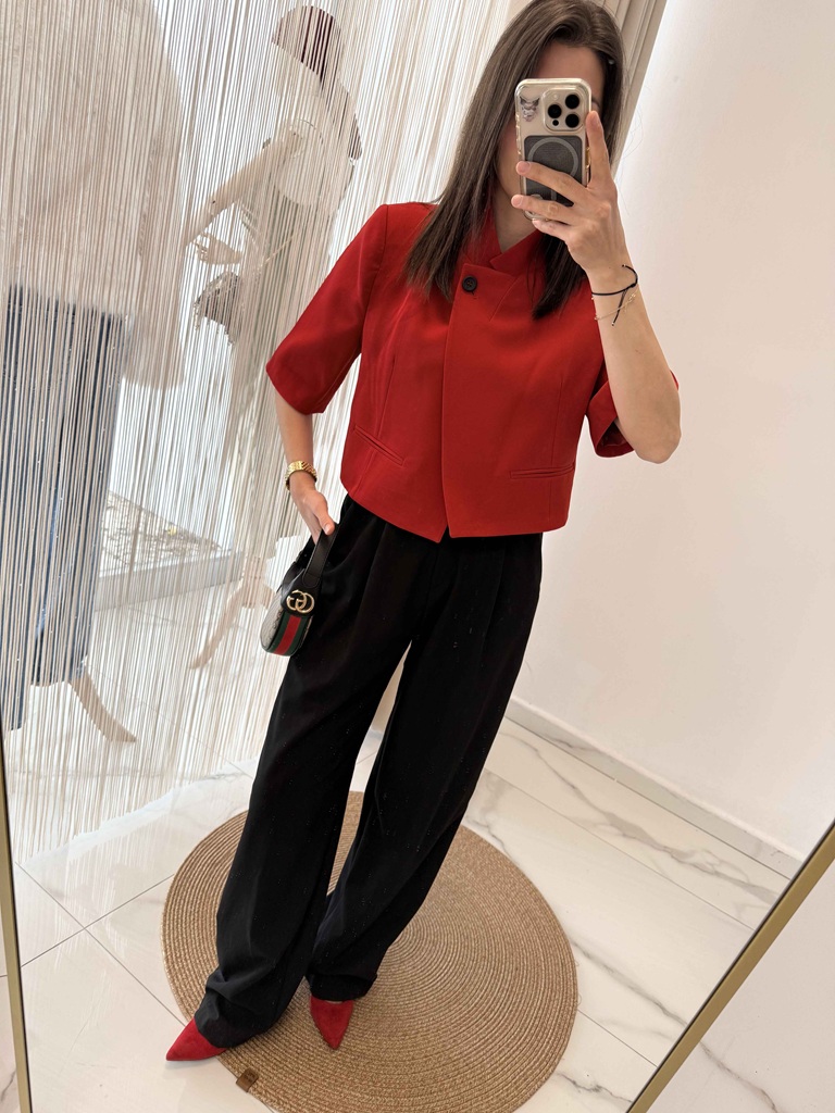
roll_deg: -14.4
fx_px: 772
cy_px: 556
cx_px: 418
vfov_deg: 71.6
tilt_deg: -41.3
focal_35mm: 24
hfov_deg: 56.8
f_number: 1.78
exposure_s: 1/121
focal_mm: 6.76
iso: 125
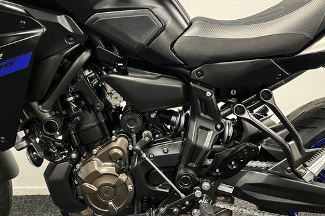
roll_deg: +1.7
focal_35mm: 34
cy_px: 112
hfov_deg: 55.8
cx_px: 158
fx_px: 307
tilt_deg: -7.8
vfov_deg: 38.9
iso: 500
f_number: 1.6
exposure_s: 1/33
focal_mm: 5.1
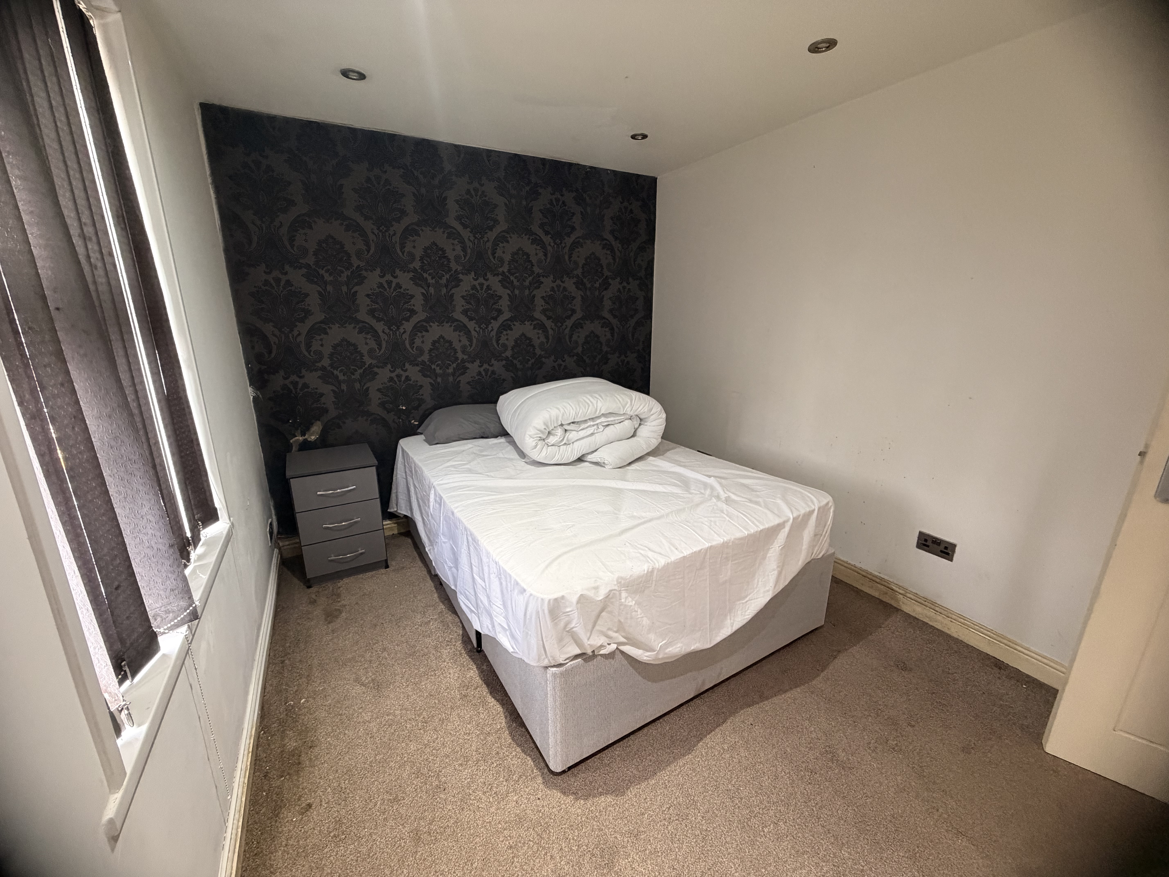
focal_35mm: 14
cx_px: 584
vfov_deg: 85.7
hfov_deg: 102.1
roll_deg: -0.2
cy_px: 438
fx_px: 473
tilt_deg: -15.0
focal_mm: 2.22
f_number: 2.2
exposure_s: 1/50
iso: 400
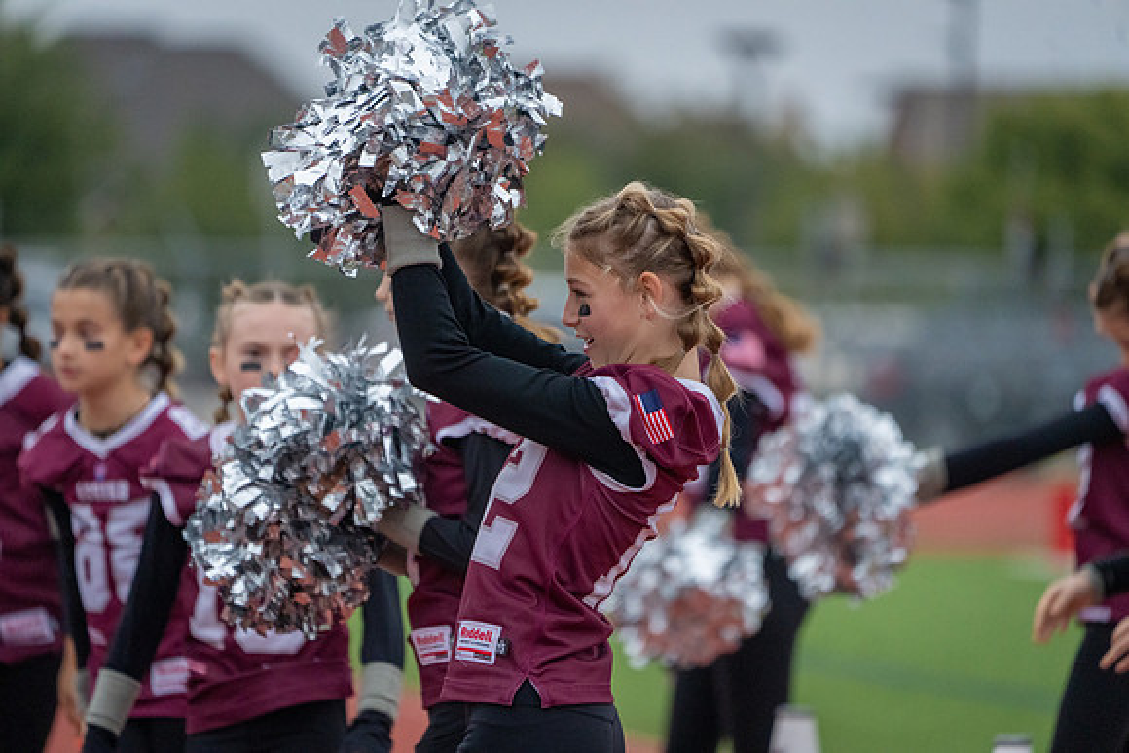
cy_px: 376
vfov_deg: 3.4
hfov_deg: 5.2
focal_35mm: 400
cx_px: 564
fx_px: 12547
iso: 5000
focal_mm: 400
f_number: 5.6
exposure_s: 1/1000
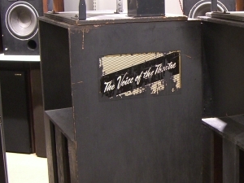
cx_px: 204
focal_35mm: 81
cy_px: 98
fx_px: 571
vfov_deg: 18.2
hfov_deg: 23.7
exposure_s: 1/5
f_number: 2.8
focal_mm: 7.9
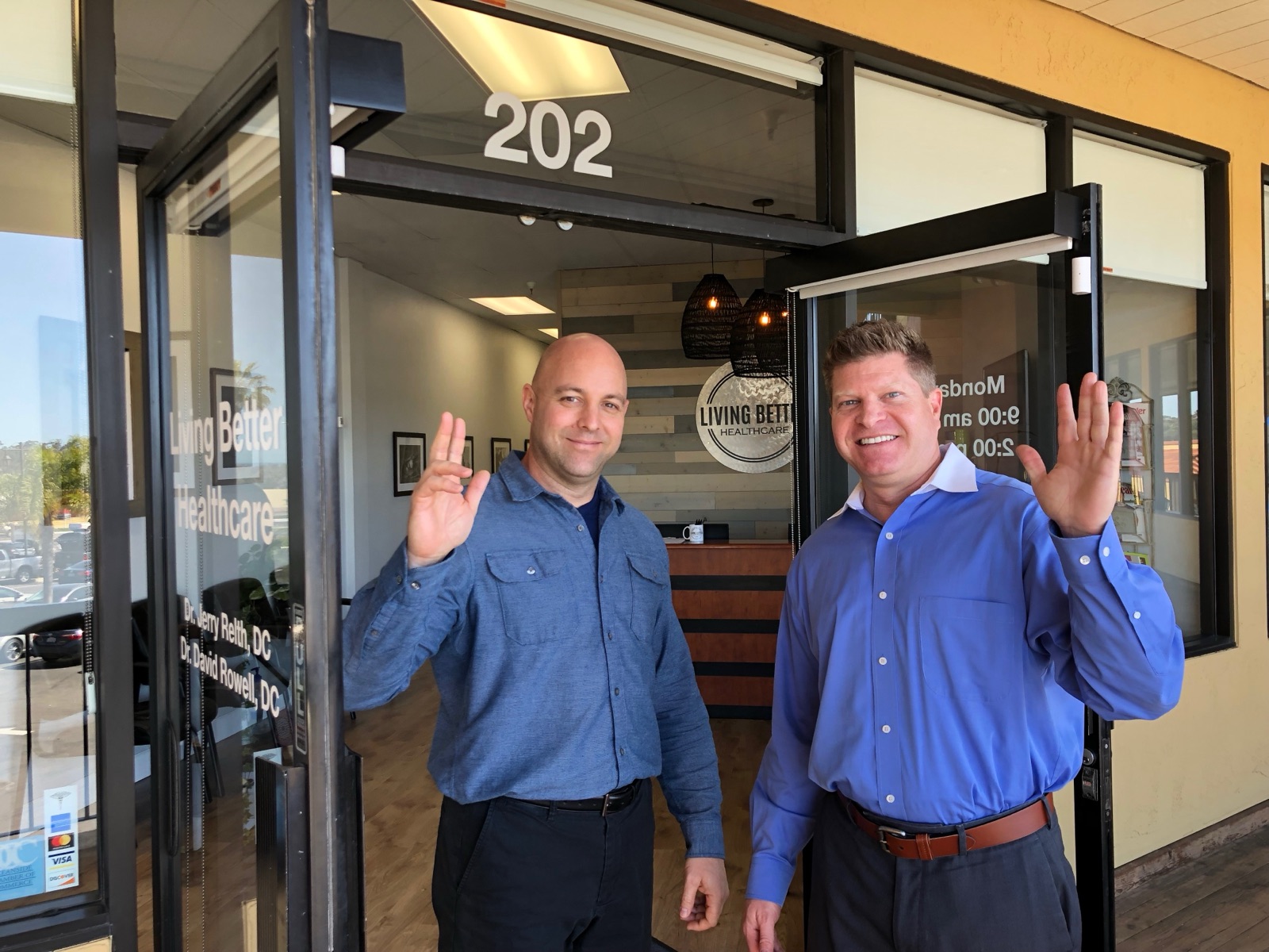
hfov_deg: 63.4
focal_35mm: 28
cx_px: 634
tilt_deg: -0.6
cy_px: 476
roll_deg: +1.4
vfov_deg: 49.7
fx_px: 1026
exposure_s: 1/120
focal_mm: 4
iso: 40
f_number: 1.8
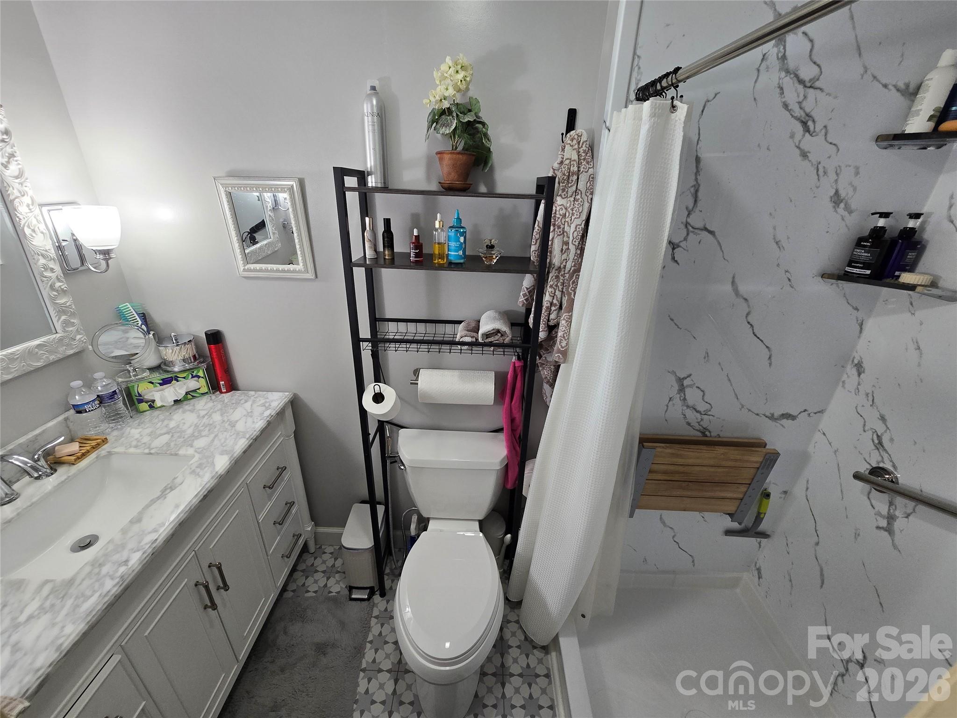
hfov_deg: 106.2
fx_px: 359
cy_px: 359
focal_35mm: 13
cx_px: 478
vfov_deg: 89.9
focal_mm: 2.2
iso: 80
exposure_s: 1/60
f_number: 2.2
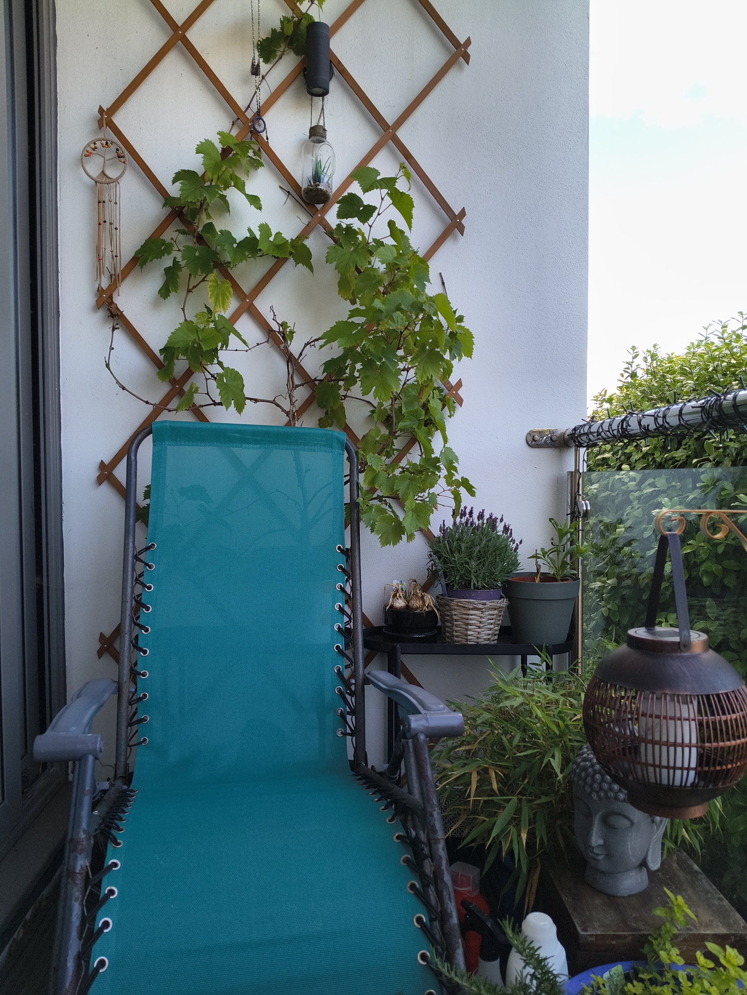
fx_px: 748
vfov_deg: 67.3
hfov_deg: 53.1
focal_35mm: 26
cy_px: 498
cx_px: 374
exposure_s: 1/317
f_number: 1.8
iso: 101
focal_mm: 4.81
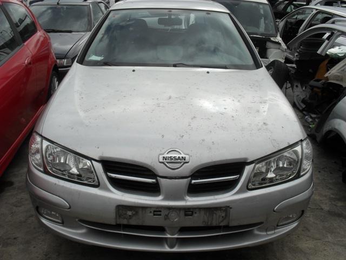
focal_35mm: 35
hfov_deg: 52.6
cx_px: 173
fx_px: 350
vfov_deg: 40.7
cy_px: 130
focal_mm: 6.3
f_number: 8.4
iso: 100
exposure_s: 1/250
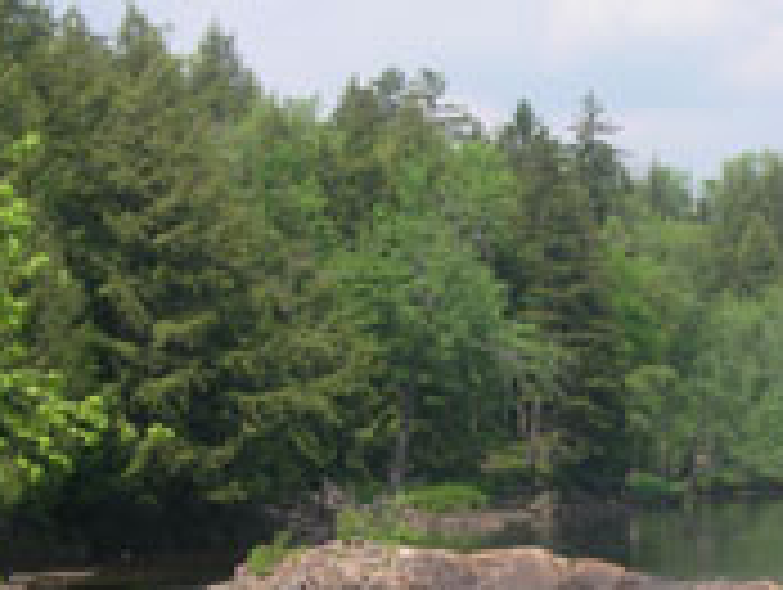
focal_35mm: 131
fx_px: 2967
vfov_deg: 11.3
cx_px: 662
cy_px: 567
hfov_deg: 14.9
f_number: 9.2
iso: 100
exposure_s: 1/92.1
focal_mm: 12.2
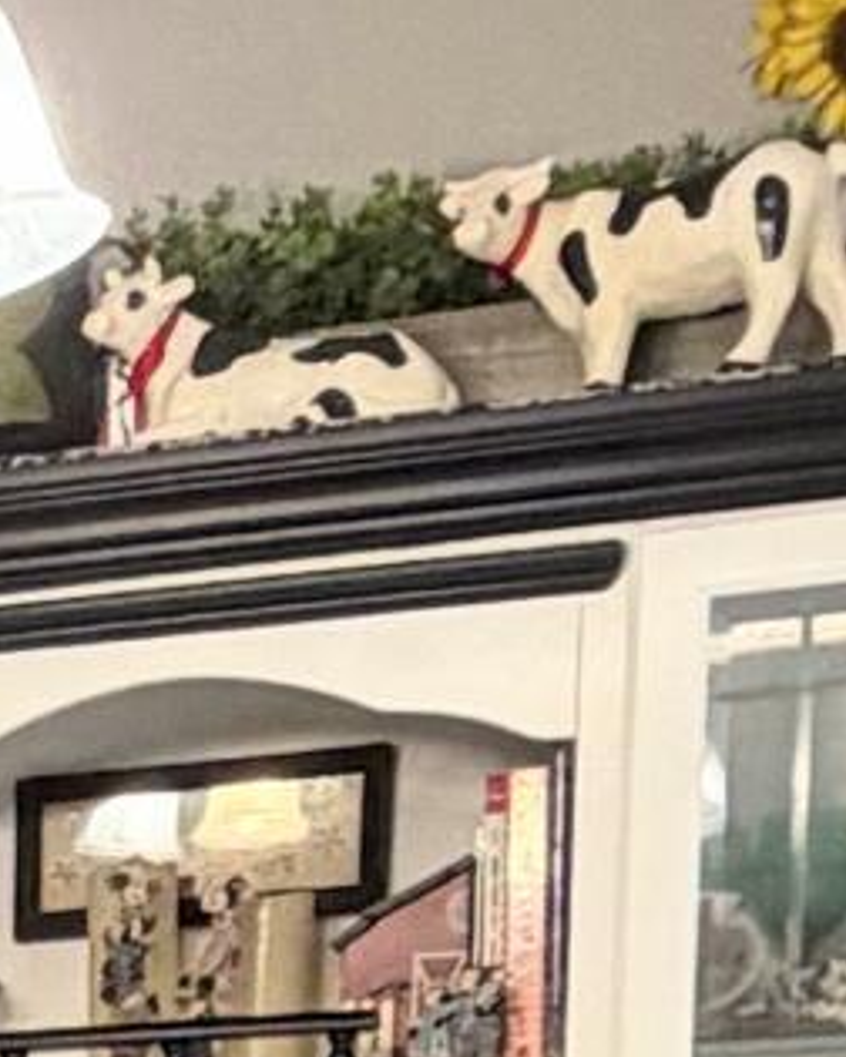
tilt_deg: -11.6
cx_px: -990
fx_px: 4069
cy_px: 2211
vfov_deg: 12.7
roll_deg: +1.9
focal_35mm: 130
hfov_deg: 10.6
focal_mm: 2.22
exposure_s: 1/60
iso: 250
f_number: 2.2
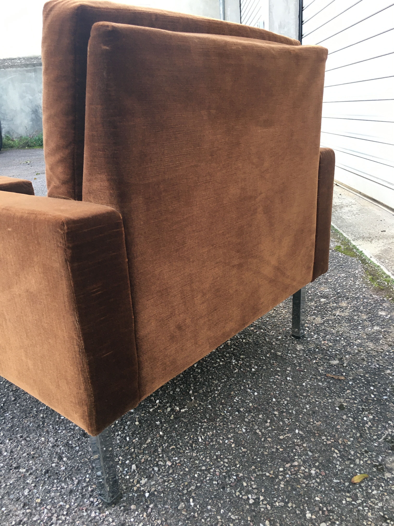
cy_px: 263
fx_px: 440
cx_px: 197
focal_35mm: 29
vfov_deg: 61.7
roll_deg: +3.1
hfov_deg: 48.2
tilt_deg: -18.4
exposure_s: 1/33
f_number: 2.2
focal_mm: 4.15
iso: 50
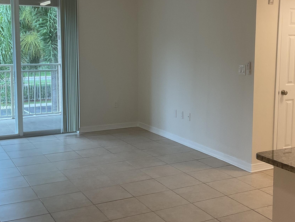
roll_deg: -0.3
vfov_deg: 28.0
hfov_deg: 36.6
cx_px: 187
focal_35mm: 52
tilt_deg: -7.5
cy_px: 92
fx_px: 443
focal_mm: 3
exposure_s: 1/120
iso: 64
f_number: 1.8
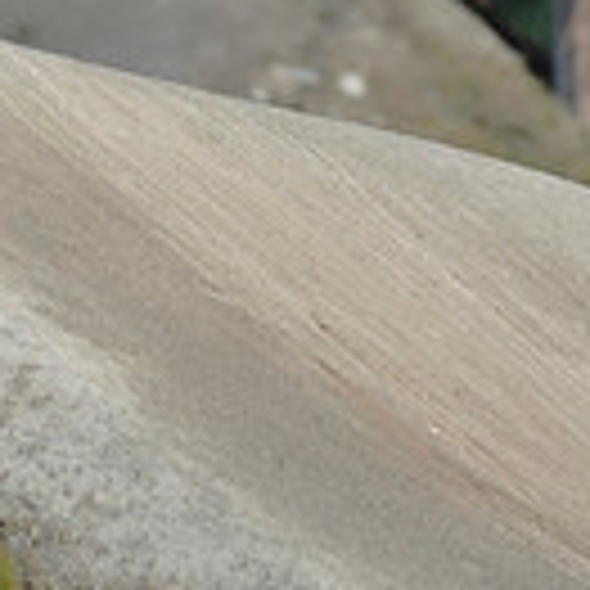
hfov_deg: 1.0
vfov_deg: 1.0
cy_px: -270
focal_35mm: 1748
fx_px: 33707
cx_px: 311
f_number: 4
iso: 1600
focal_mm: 600
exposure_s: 1/1600
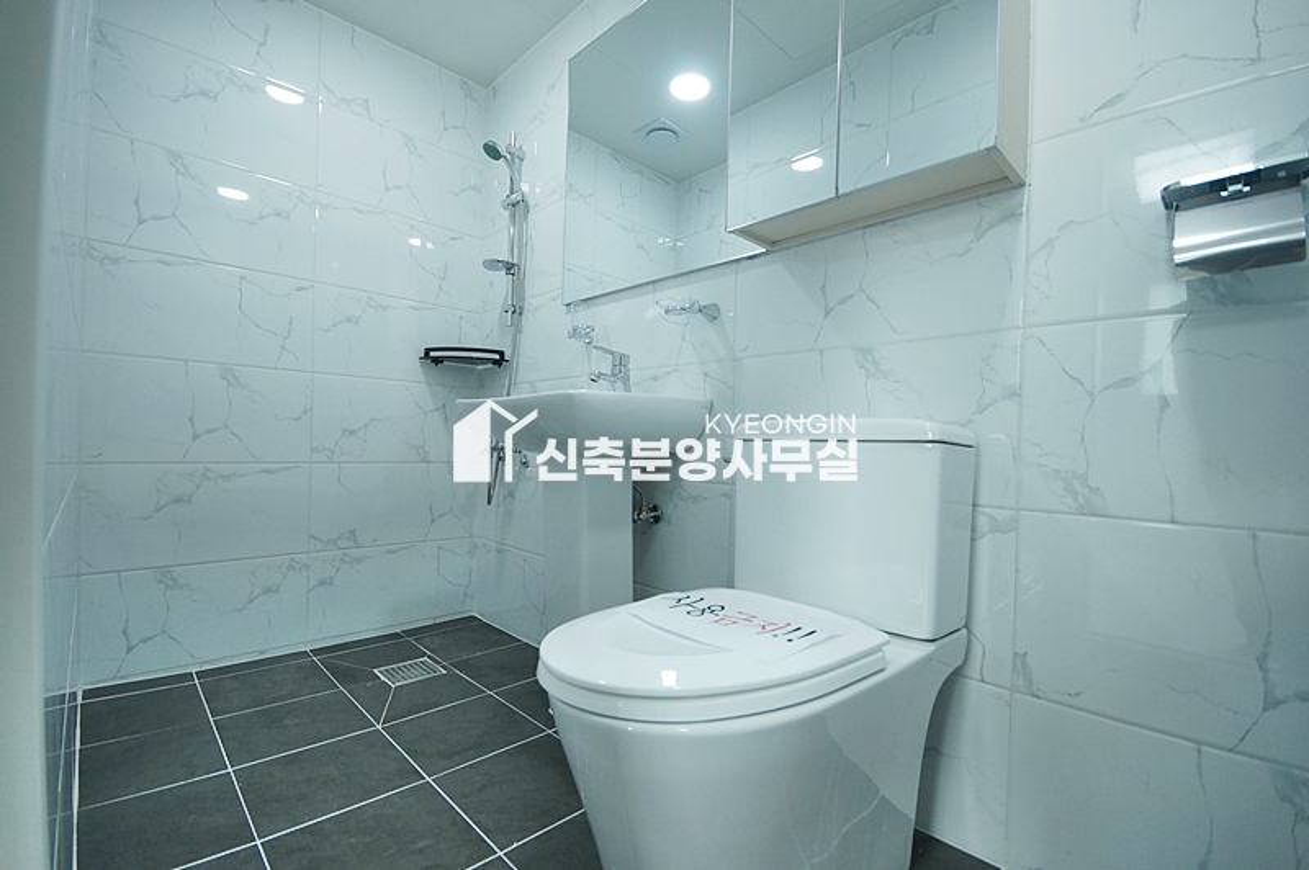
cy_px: 435
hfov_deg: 100.4
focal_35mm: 15
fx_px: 545
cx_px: 654
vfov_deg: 77.2
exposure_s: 1/60
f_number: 5.6
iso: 800
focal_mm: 10
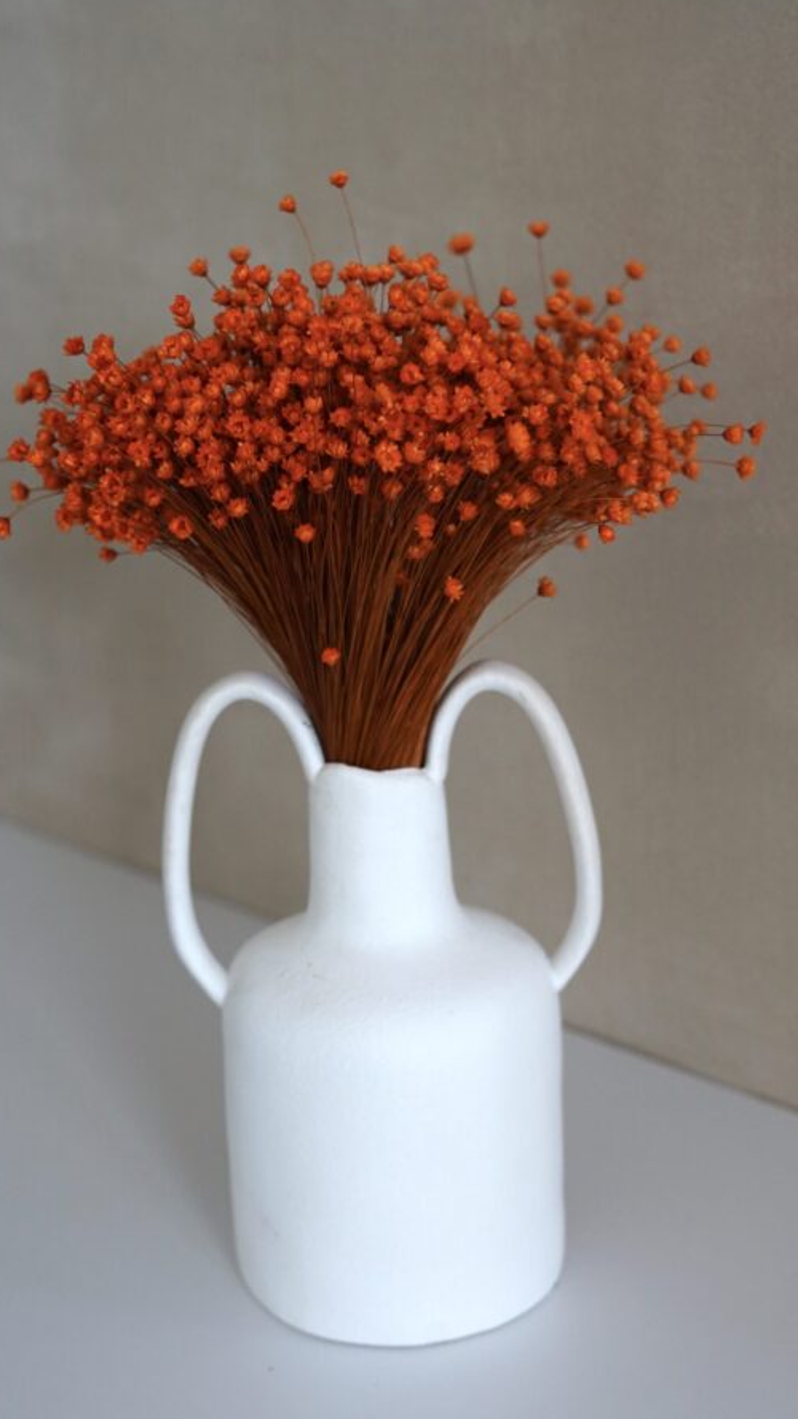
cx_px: 358
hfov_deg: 22.6
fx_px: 1994
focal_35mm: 53
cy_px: 702
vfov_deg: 39.2
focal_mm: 50
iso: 1000
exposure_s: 1/160
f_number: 4
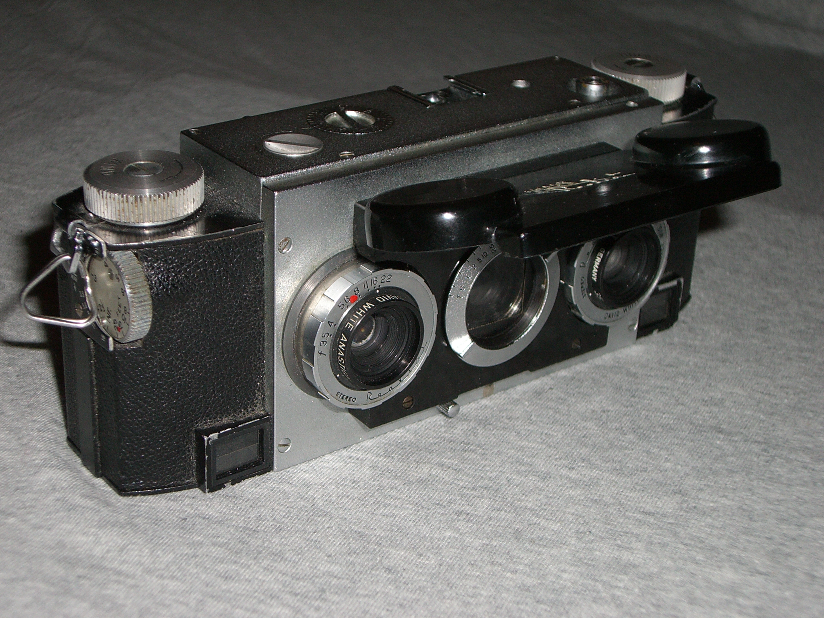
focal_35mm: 66
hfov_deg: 29.4
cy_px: 309
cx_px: 412
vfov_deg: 22.3
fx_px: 1571
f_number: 3.6
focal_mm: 10.7
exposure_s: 1/60
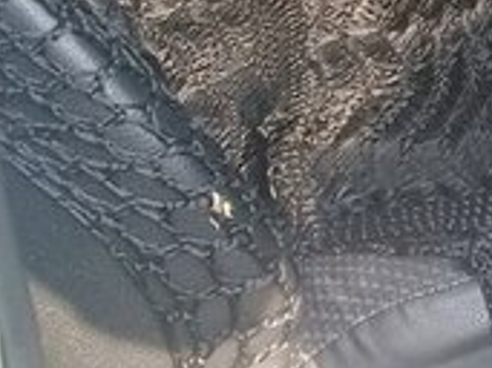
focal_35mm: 120
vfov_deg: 11.7
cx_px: 584
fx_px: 1704
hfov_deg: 15.8
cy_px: -226
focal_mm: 3.3
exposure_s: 1/120
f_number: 2.2
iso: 50
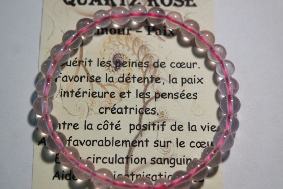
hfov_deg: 27.3
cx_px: 132
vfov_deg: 18.4
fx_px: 582
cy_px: 94
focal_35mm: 74
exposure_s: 1/80
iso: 800
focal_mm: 45
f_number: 5.6
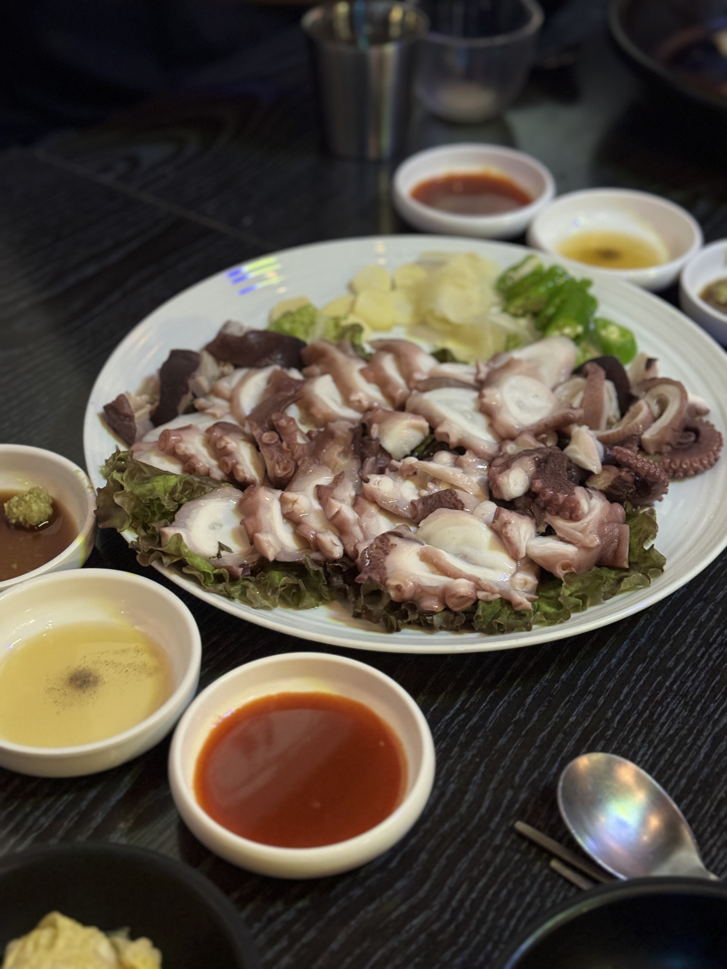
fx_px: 1344
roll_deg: -1.3
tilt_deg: -39.5
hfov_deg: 30.3
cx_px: 364
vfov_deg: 39.7
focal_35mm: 48
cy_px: 484
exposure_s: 1/30
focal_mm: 6.76
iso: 400
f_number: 1.78
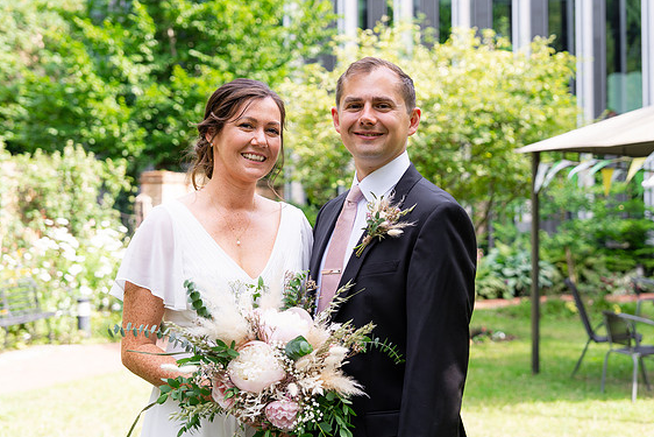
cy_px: 179
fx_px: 1090
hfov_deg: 33.3
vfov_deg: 22.6
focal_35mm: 60
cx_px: 374
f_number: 3.5
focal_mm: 48
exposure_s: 1/250
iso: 100
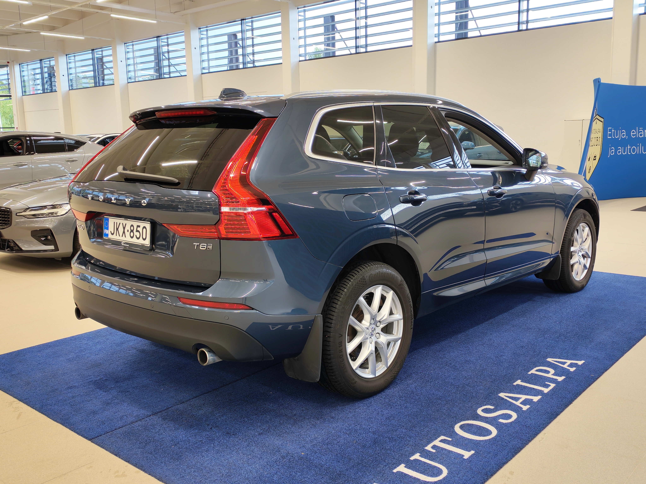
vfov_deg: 40.7
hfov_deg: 52.6
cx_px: 323
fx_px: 653
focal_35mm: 35
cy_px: 242
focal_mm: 6.12
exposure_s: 1/100
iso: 250
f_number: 1.9
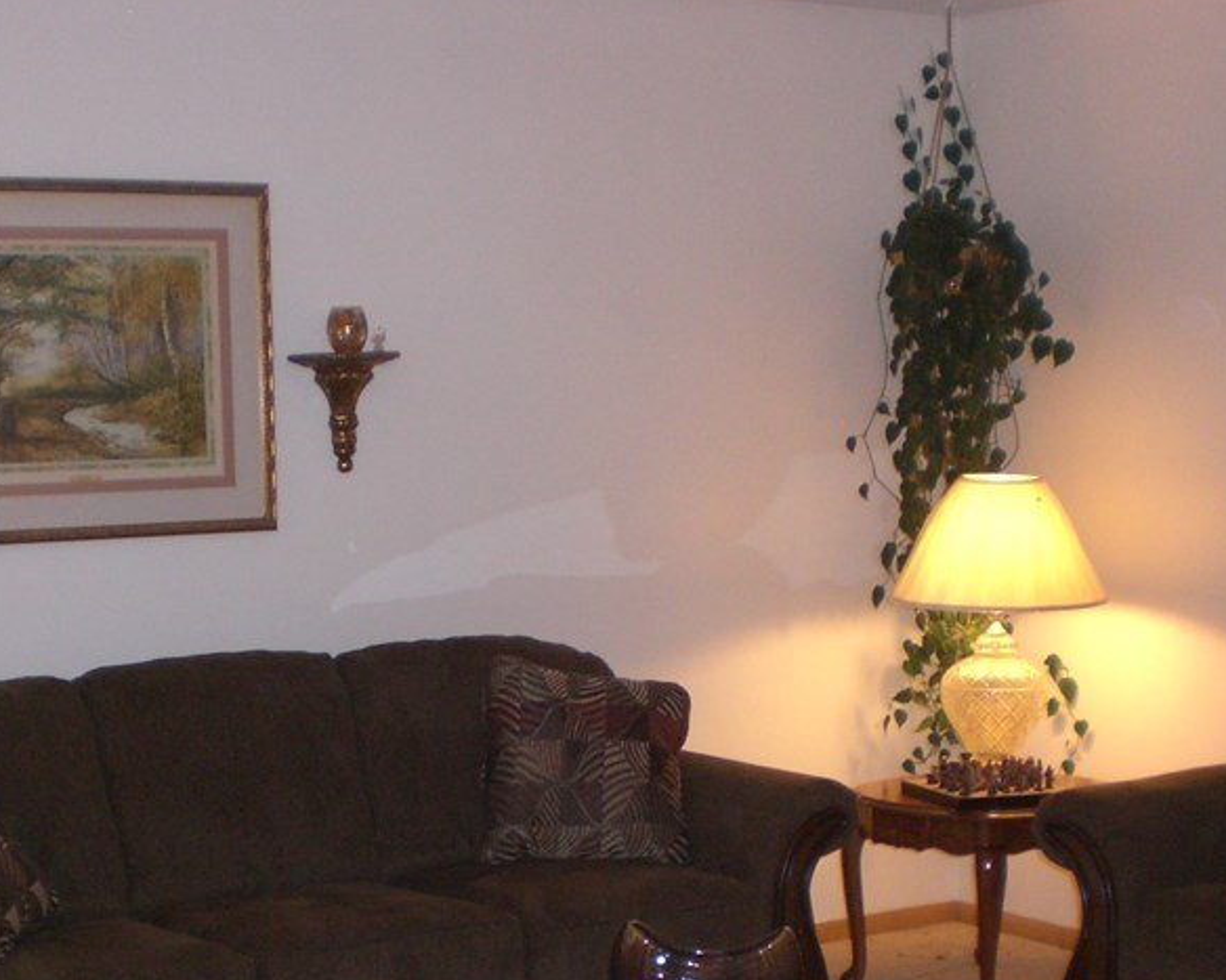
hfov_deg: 29.0
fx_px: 2358
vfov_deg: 23.1
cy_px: 785
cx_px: 458
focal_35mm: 65
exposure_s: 1/60
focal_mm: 6.3
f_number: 3.1
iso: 200
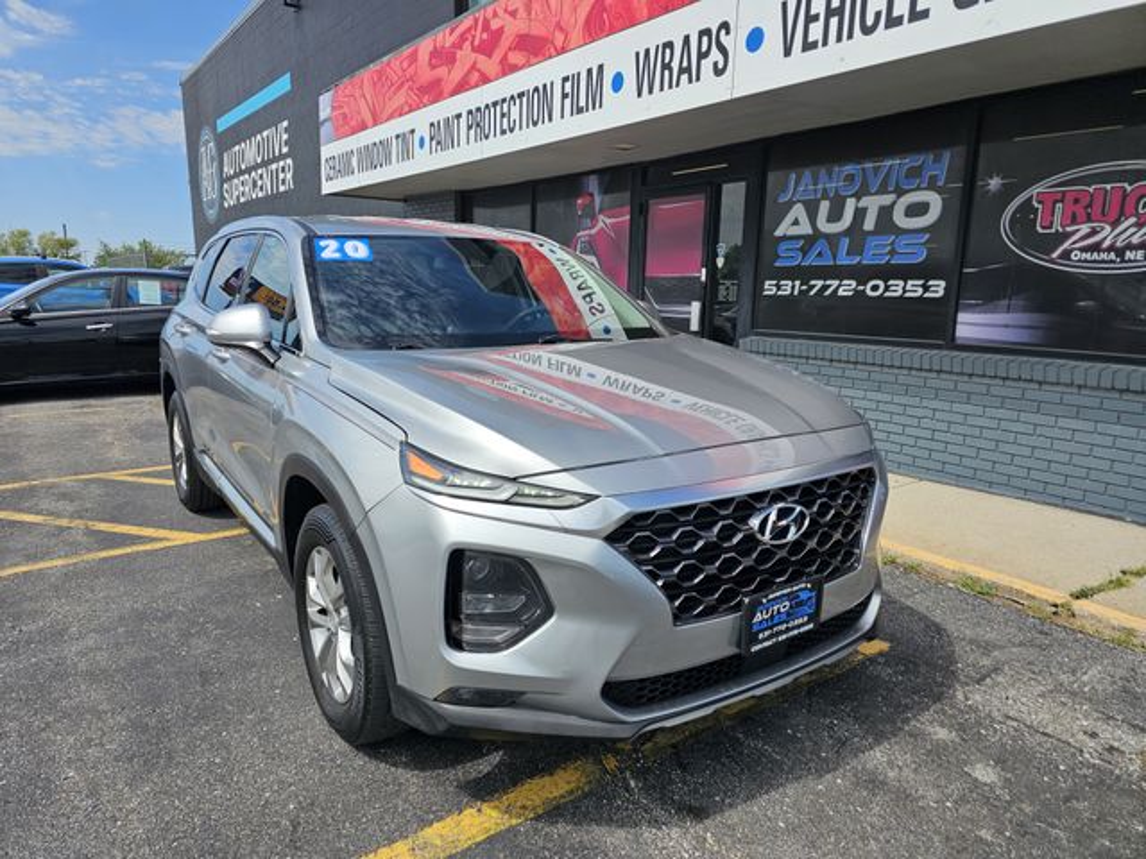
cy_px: 430
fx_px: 761
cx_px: 573
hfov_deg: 73.9
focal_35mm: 23
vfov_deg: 58.9
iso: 10
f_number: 1.7
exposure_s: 1/866
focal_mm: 6.3
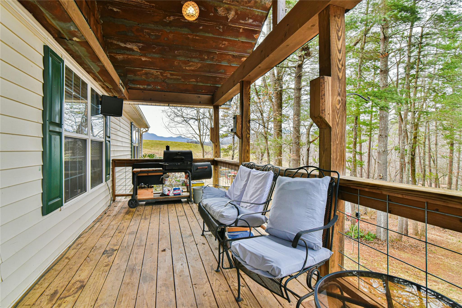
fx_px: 205
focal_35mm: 16
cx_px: 231
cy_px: 154
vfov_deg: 73.8
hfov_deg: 96.7
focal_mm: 16
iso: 1600
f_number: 10
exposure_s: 1/400
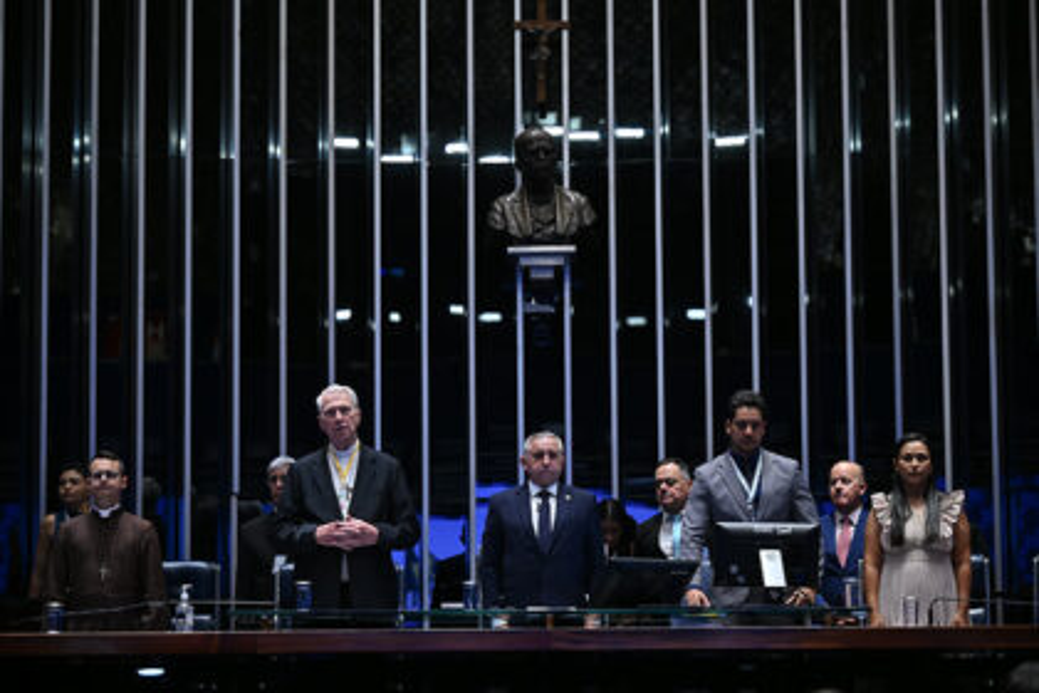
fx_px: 3174
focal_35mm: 110
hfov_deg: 18.6
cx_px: 520
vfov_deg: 12.5
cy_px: 346
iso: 1000
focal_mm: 110
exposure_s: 1/250
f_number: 2.8
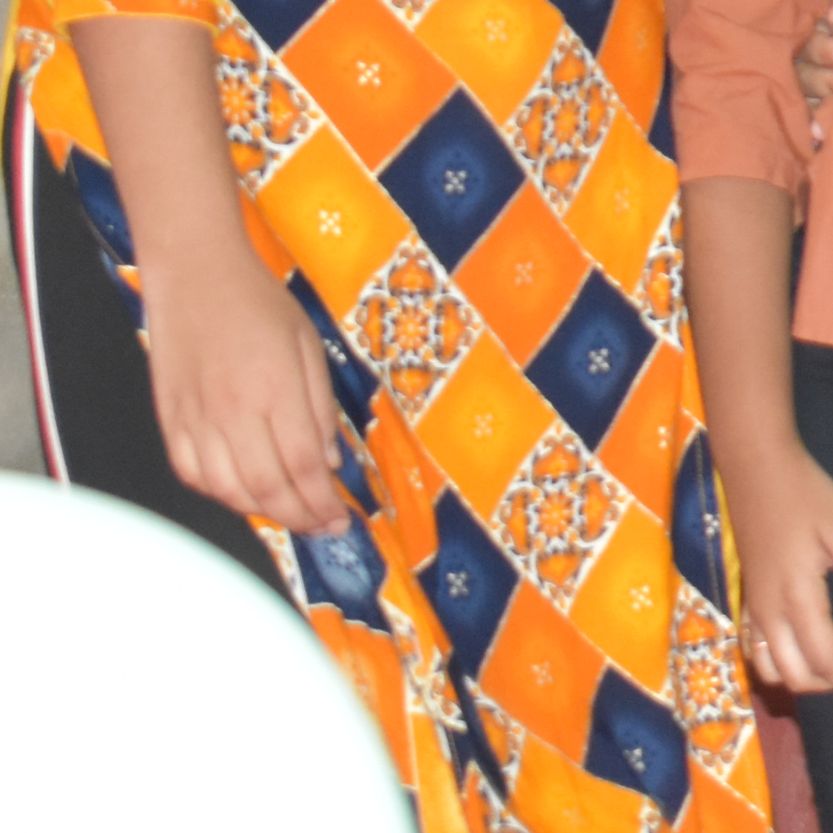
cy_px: -461
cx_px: 1653
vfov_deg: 7.4
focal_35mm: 231
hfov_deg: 7.3
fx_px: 6289
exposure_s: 1/30
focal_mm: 34
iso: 1600
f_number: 4.5
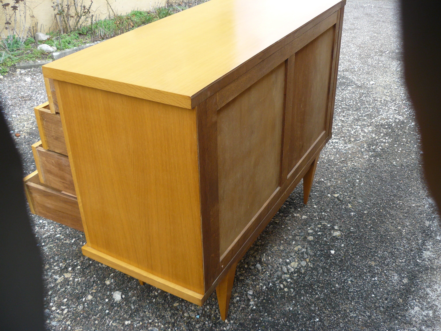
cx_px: 220
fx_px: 459
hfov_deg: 51.4
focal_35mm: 36
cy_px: 166
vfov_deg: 39.7
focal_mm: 6
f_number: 2.8
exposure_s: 1/80
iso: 100
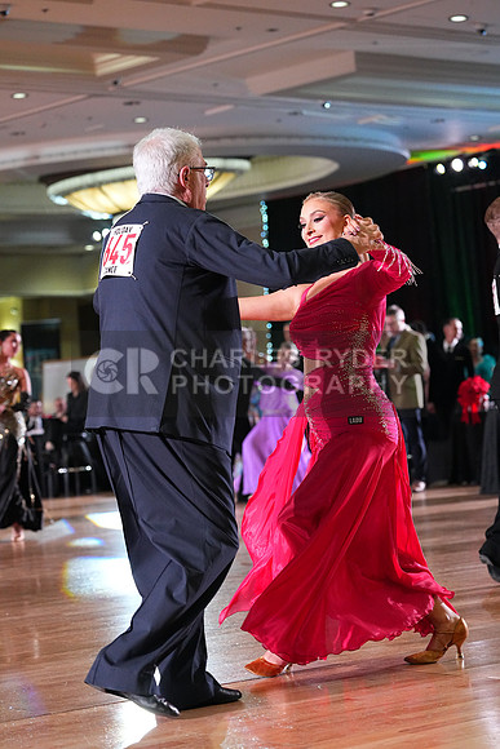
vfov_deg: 22.4
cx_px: 250
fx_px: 1895
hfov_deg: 15.0
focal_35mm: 91
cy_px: 374
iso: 6400
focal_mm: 91
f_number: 4.5
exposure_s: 1/400
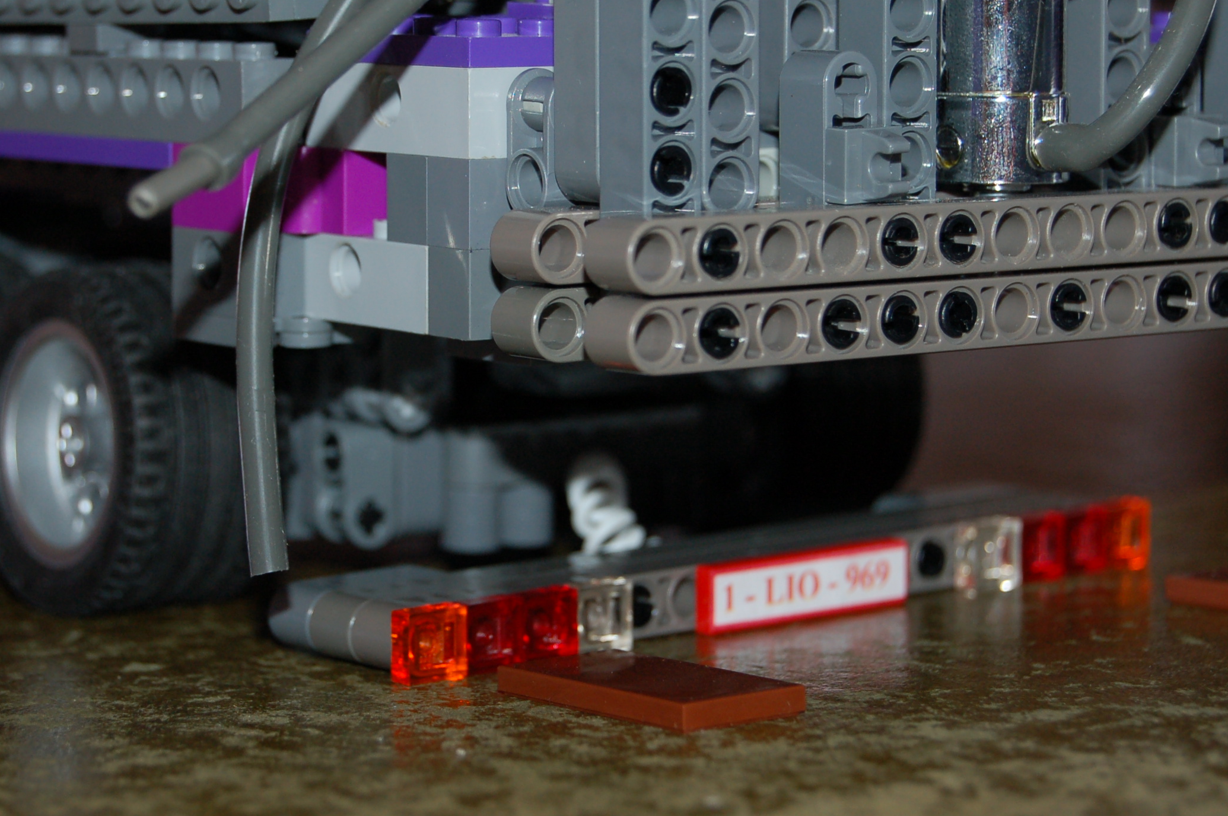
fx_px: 3715
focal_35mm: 109
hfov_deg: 18.8
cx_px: 539
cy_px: 344
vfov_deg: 12.5
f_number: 5.6
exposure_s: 1/60
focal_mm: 50
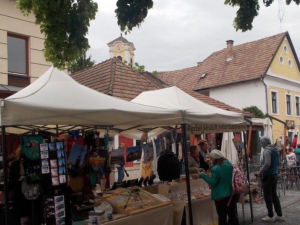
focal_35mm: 37
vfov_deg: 38.6
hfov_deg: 50.1
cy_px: 129
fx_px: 321
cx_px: 166
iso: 80
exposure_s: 1/320
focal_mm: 4.1
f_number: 3.3
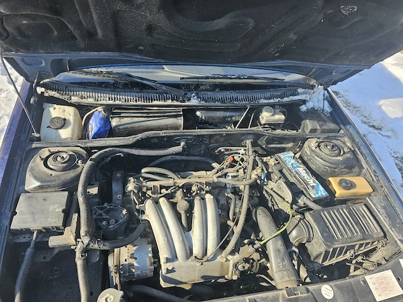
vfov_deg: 58.9
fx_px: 268
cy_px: 151
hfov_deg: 73.9
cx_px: 202
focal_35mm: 23
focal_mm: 6.3
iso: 16
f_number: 1.7
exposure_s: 1/180
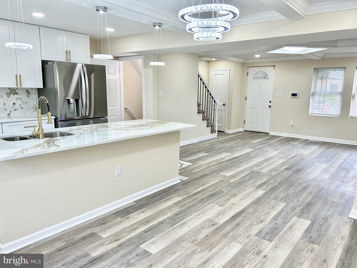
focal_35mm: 26
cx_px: 178
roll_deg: -0.9
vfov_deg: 53.1
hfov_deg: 67.3
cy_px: 134
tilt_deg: -10.5
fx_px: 268
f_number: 1.5
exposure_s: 1/120
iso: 80
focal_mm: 5.7
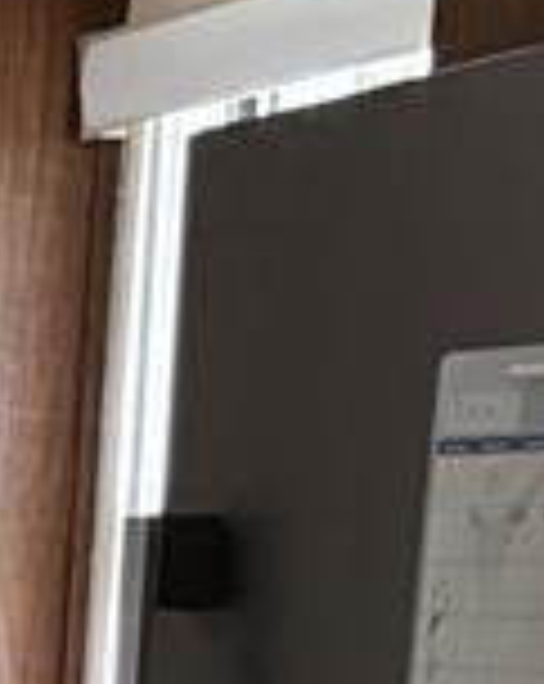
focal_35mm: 201
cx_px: -1146
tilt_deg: -11.8
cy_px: 1480
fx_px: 4057
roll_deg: -1.4
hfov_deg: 6.8
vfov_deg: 8.9
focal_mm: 5.96
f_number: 1.6
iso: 640
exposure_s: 1/40
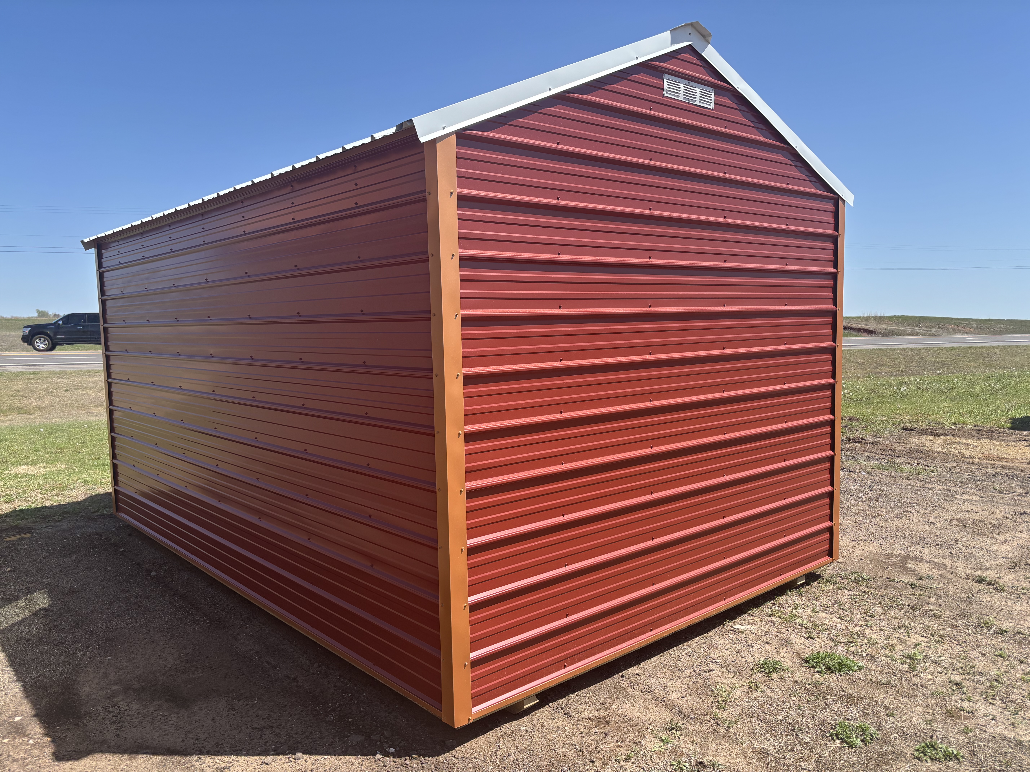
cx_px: 515
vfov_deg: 53.1
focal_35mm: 26
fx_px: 774
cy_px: 386
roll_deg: +0.2
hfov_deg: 67.3
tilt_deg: -1.5
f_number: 1.6
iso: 50
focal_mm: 5.96
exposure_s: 1/1984
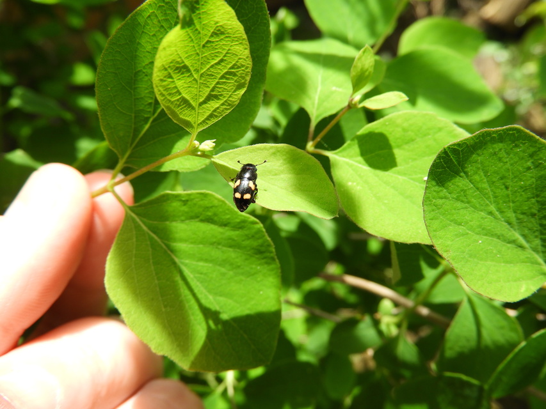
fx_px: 473
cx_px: 273
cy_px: 204
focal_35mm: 30
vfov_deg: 46.8
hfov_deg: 60.0
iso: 100
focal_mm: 5.4
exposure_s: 1/250
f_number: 3.5
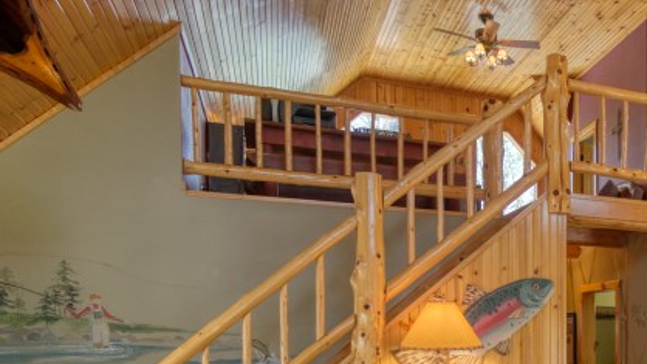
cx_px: 669
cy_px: 356
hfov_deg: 41.8
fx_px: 703
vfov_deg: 27.5
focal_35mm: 41
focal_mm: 16
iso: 1000
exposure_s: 1/60
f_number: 4
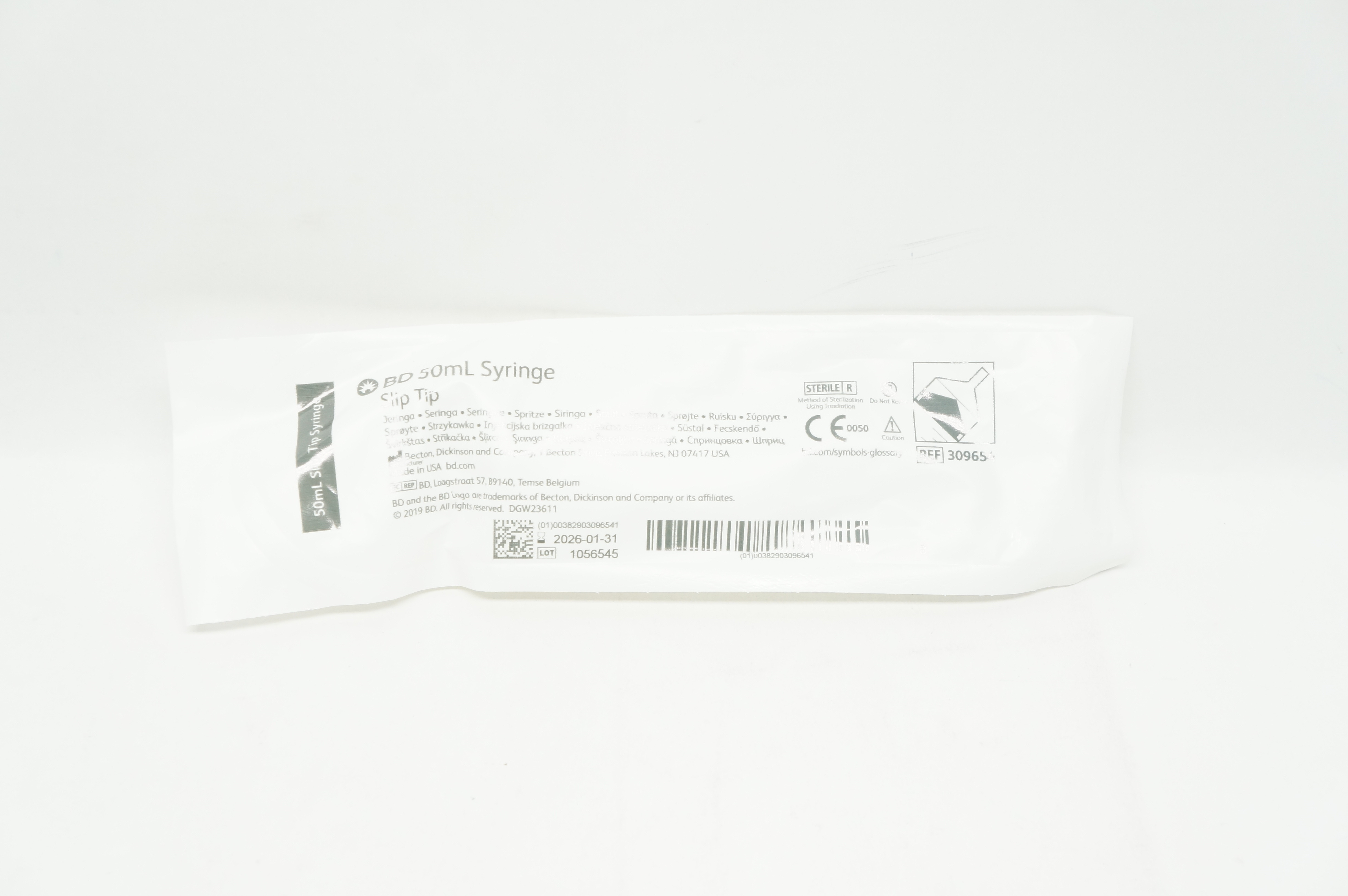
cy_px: 448
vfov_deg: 23.7
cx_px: 674
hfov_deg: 35.1
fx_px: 2132
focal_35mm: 57
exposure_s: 1/100
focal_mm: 38
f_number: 5.6
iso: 800
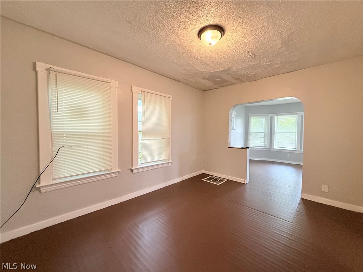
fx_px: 147
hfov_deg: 102.1
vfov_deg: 85.7
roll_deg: -0.8
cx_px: 182
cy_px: 136
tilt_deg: -1.7
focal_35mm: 14
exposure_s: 1/120
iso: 640
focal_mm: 2.22
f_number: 2.2
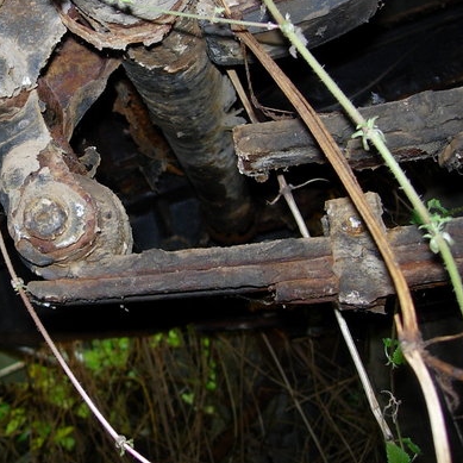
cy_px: 162
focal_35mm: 69
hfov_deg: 24.5
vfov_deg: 24.9
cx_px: 73
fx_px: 1044
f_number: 2.8
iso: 79
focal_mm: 7.8
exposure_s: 1/64
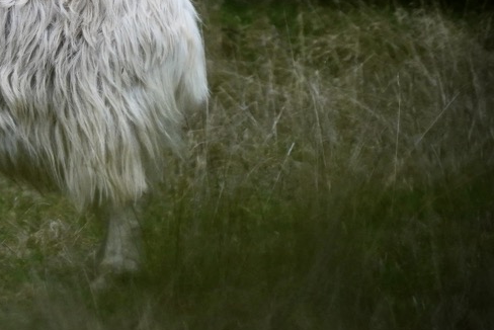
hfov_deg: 1.6
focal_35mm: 1305
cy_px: -4
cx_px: -105
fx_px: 17917
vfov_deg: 1.1
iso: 1000
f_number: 6.3
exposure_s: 1/640
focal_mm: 531
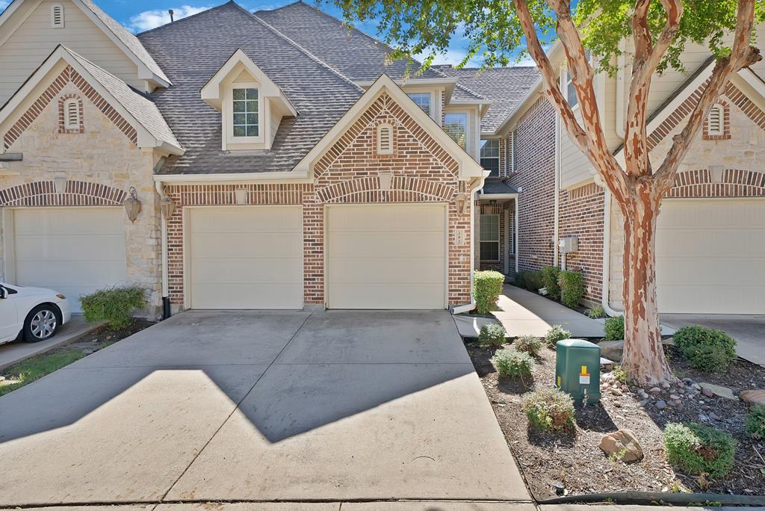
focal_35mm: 19
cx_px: 382
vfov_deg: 64.6
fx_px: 404
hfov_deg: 86.9
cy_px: 256
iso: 640
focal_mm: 19
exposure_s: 1/80
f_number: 9
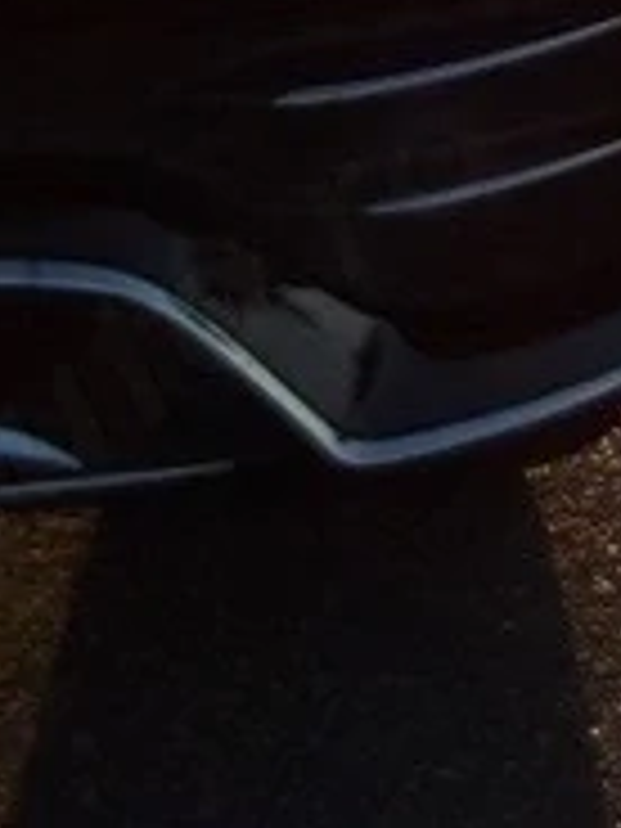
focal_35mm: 174
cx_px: -720
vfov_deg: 10.8
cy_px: -522
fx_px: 4162
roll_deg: -0.2
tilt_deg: -10.9
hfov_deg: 8.0
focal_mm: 2.22
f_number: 2.2
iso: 16
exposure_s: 1/1445
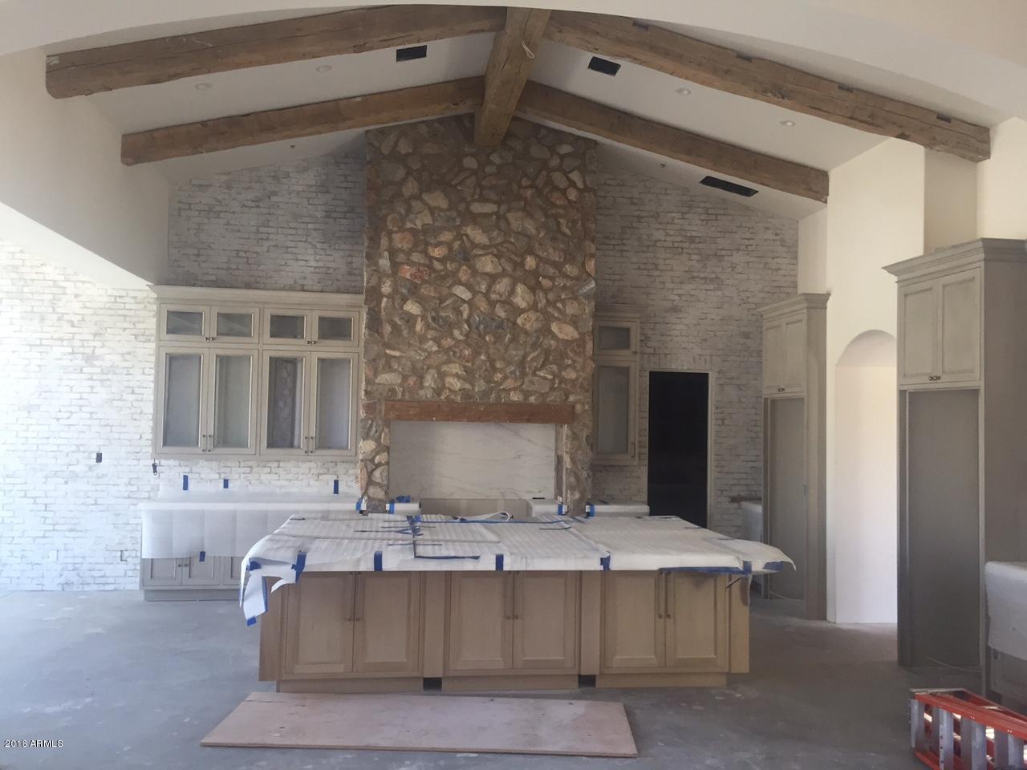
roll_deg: -2.7
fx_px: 860
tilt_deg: +3.3
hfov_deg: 61.7
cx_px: 514
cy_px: 385
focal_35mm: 29
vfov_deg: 48.2
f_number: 2.2
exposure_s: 1/30
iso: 80
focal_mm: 4.15
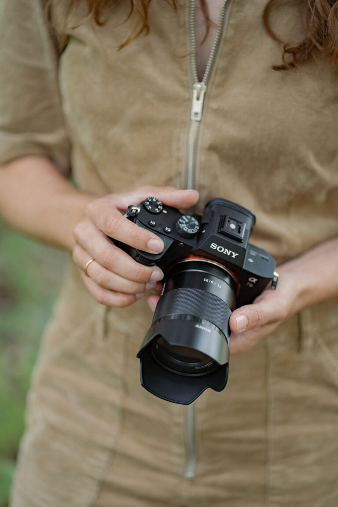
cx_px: 169
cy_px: 254
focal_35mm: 85
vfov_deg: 23.9
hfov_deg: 16.1
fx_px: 1197
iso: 400
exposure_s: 1/500
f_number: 2
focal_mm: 85
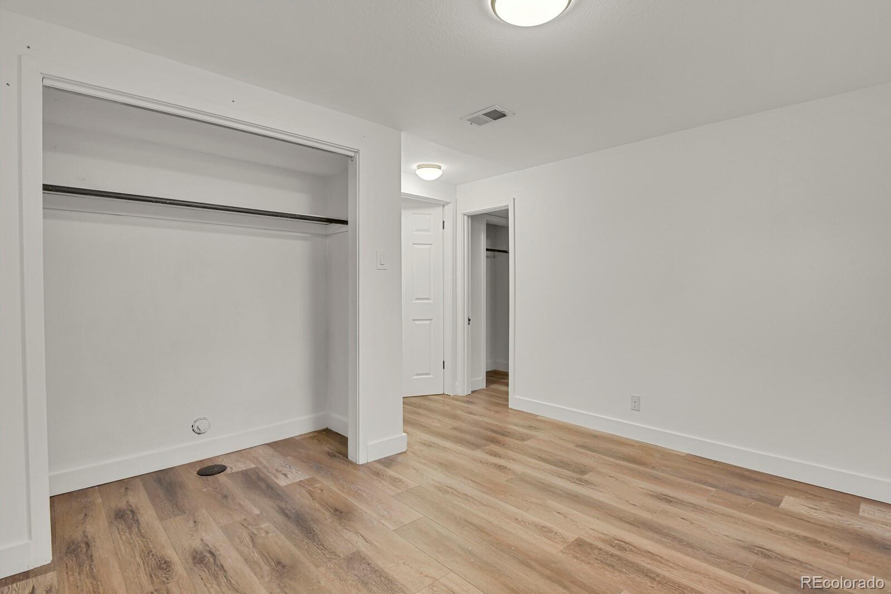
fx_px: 421
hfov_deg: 93.3
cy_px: 297
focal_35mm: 17
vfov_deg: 70.4
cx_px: 446
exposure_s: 1/20
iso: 7200
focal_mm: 17
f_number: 8
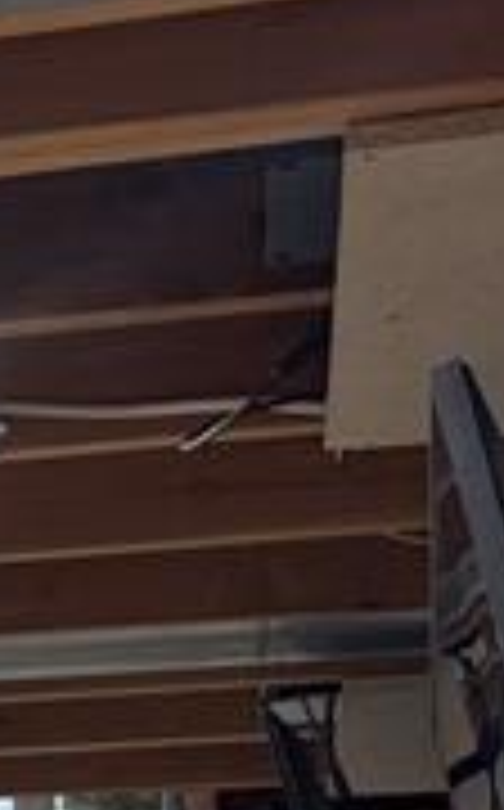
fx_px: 3197
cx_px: -1350
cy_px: 1616
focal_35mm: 145
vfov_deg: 12.7
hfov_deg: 7.2
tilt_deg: -4.3
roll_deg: -0.9
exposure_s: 1/60
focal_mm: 6.76
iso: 160
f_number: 1.78
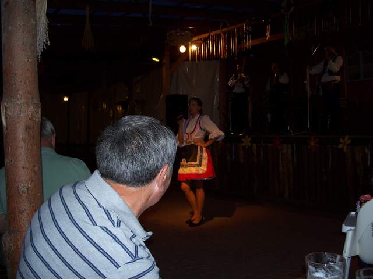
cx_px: 186
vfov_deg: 38.7
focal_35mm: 37
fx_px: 399
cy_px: 140
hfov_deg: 50.1
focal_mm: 7.8
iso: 125
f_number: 2.8
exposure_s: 1/60
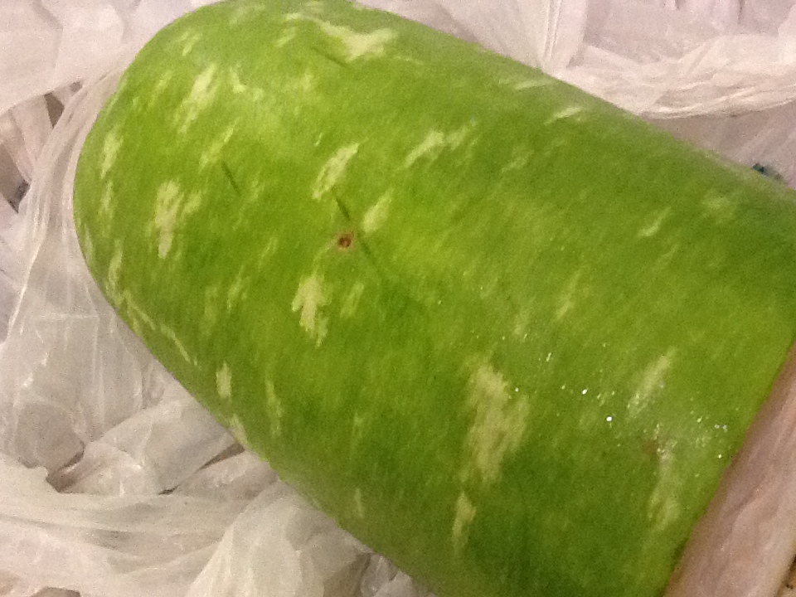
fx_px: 1012
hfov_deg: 42.9
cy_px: 298
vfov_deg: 32.9
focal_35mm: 44
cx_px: 398
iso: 250
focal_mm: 2.03
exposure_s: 1/30
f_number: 2.4
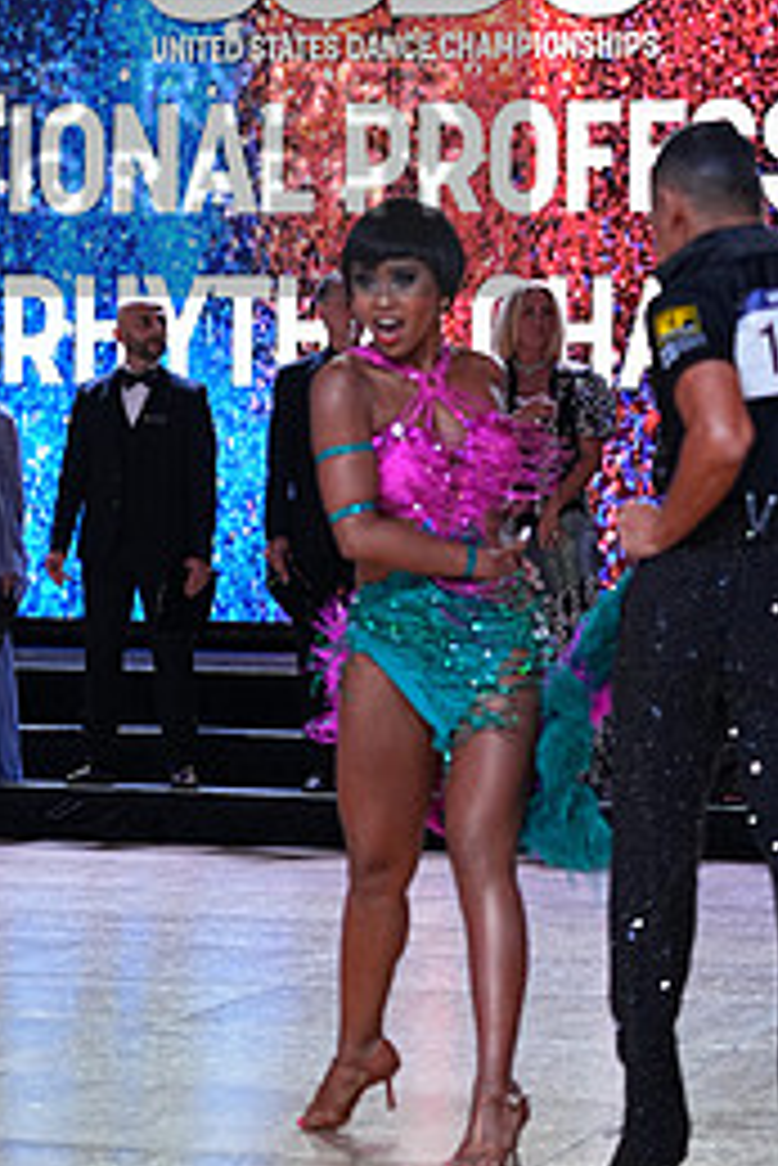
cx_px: -88
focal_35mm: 157
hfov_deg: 8.7
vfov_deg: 13.0
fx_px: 5082
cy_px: 149
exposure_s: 1/500
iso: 1000
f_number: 4
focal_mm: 70
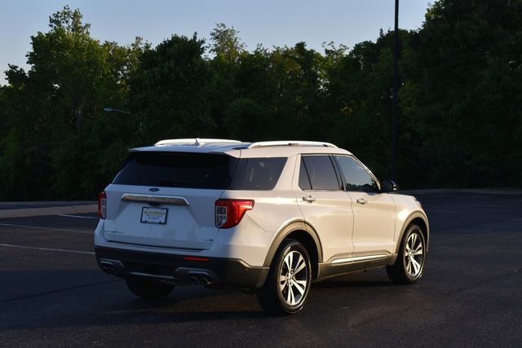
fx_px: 1001
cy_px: 174
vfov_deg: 19.7
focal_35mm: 69
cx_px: 261
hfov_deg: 29.2
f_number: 8
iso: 160
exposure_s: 1/250
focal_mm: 46
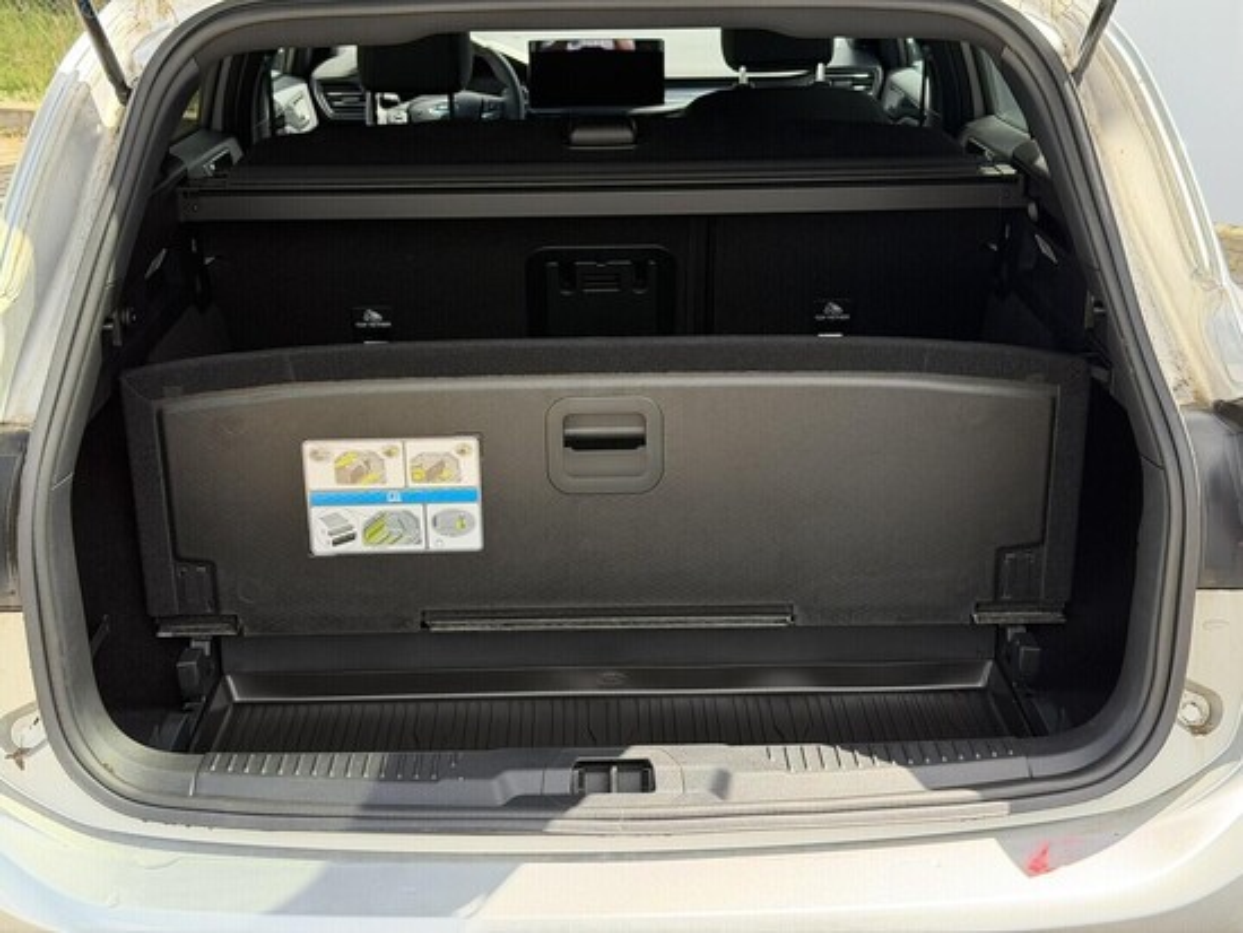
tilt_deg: -21.2
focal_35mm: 48
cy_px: 466
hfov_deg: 39.6
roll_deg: +0.0
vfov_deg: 30.3
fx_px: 1724
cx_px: 622
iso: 80
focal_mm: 6.76
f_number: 1.78
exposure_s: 1/458
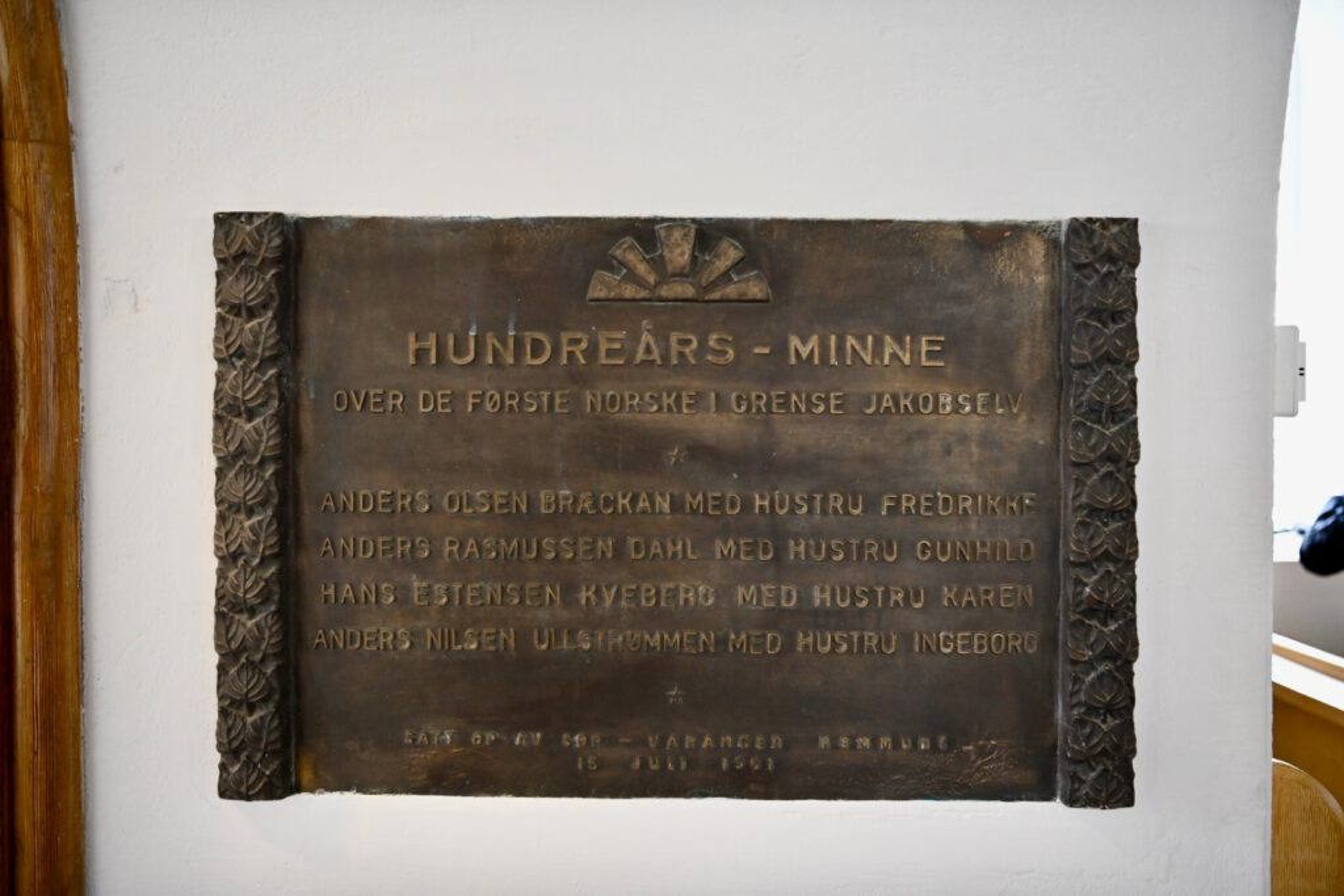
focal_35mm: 31
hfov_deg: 60.3
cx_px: 672
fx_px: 1157
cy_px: 448
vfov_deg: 42.3
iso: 2500
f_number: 2.8
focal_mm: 31
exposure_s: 1/160
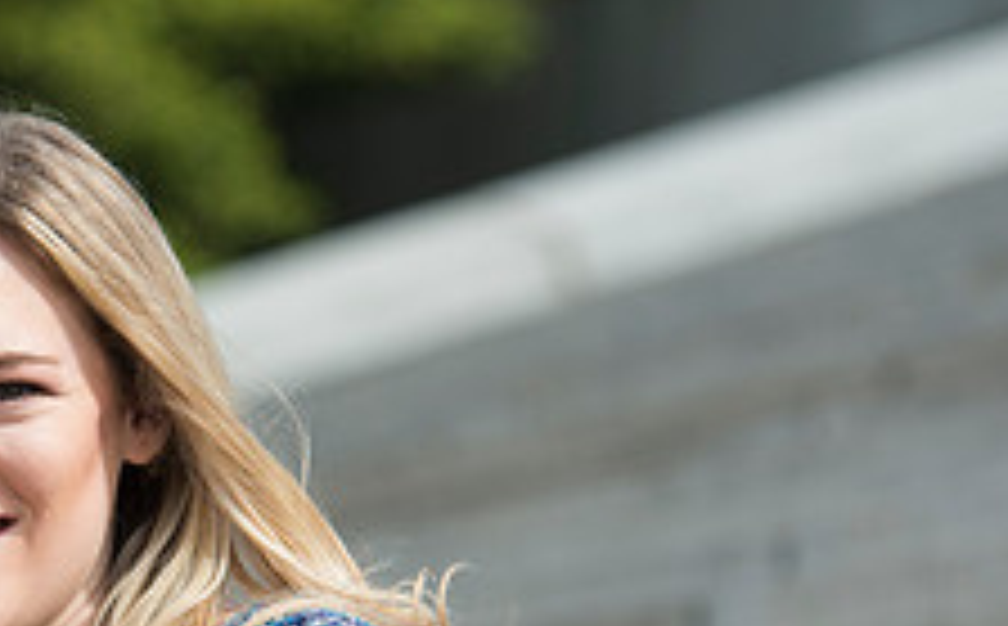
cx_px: -218
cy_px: 627
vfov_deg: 3.0
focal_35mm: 429
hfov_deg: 4.9
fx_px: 11762
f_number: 5.6
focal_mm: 150
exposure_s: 1/500
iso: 160
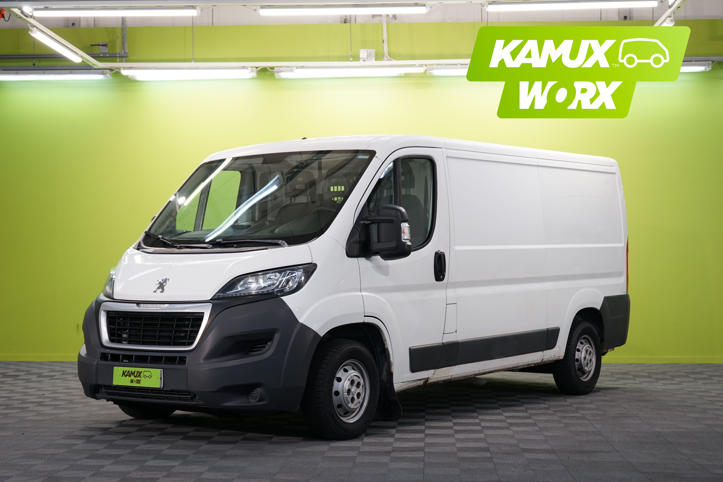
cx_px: 362
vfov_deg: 24.2
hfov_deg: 35.6
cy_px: 241
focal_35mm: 56
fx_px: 1125
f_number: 5.6
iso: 500
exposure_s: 1/40
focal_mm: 56
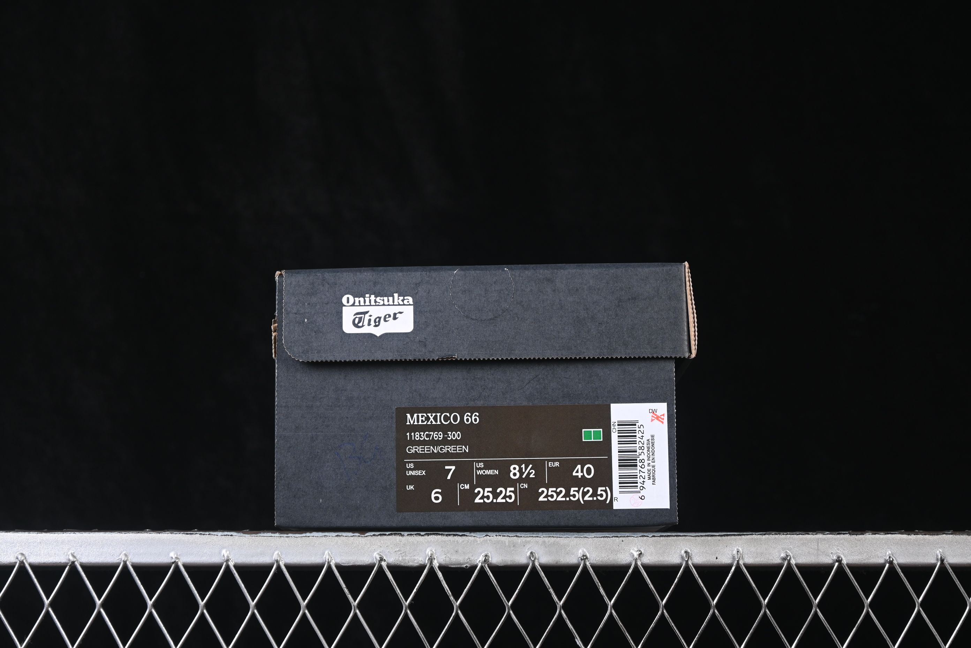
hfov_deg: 27.0
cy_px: 324
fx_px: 2023
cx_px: 486
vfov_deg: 18.2
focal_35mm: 75
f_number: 6.3
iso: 160
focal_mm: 50
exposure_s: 1/80
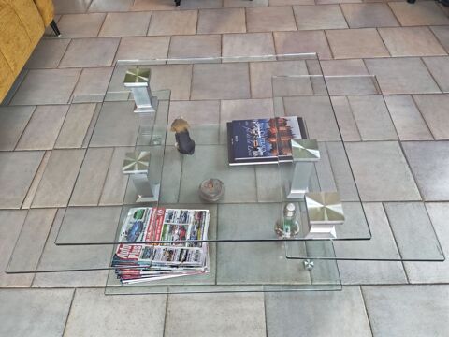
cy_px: 168
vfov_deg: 51.4
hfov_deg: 65.3
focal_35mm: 27
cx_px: 224
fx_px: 350
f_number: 1.9
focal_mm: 6.12
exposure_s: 1/100
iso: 1250
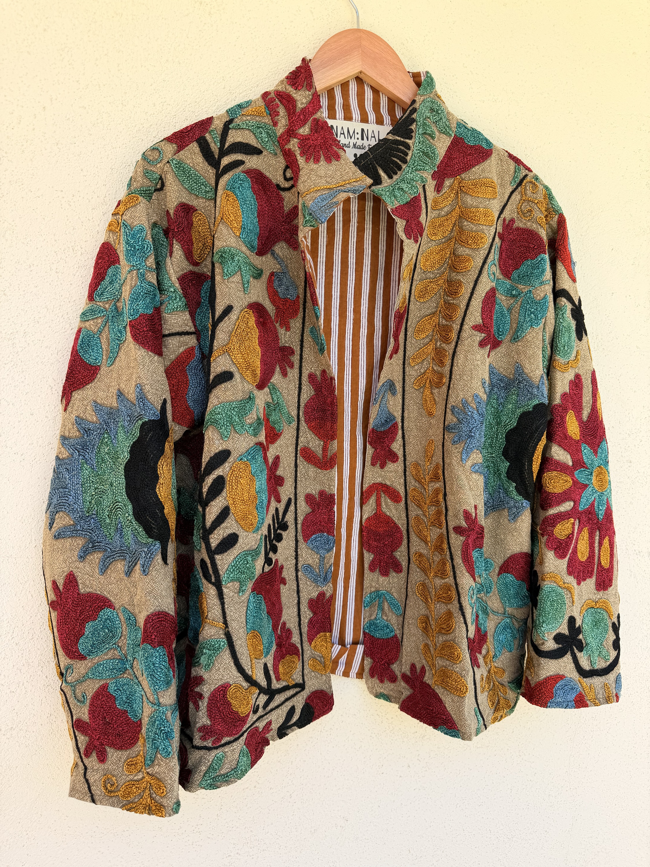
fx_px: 601
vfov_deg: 71.6
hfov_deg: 56.8
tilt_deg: -6.1
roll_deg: -2.6
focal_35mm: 24
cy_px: 434
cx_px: 325
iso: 80
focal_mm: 6.76
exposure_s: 1/637
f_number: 1.78
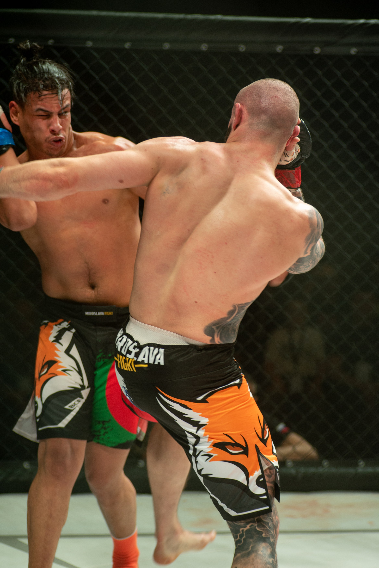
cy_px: 284
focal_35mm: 116
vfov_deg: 17.6
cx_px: 190
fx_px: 1830
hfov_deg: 11.8
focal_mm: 116
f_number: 4
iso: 500
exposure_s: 1/320
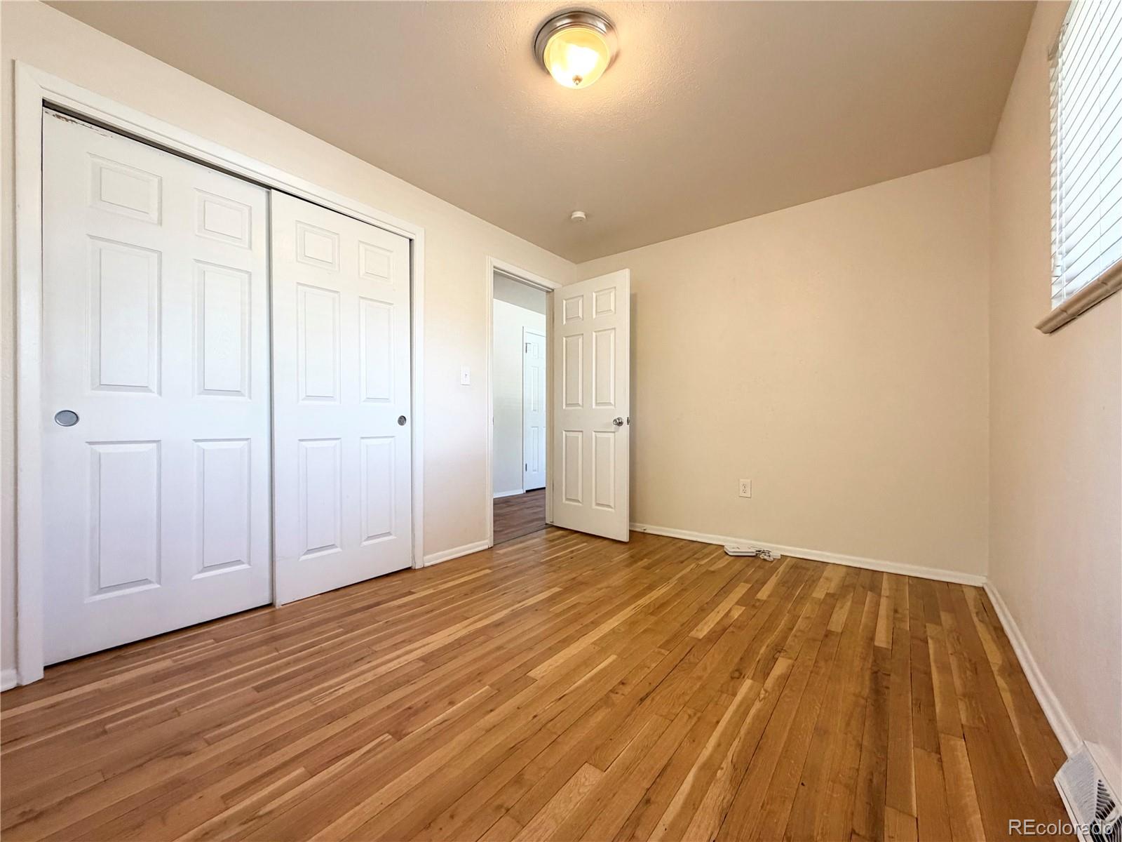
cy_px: 421
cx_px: 561
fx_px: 454
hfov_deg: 102.1
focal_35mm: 14
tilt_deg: -0.1
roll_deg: +0.1
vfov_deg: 85.7
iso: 250
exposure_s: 1/120
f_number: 2.2
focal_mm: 2.22
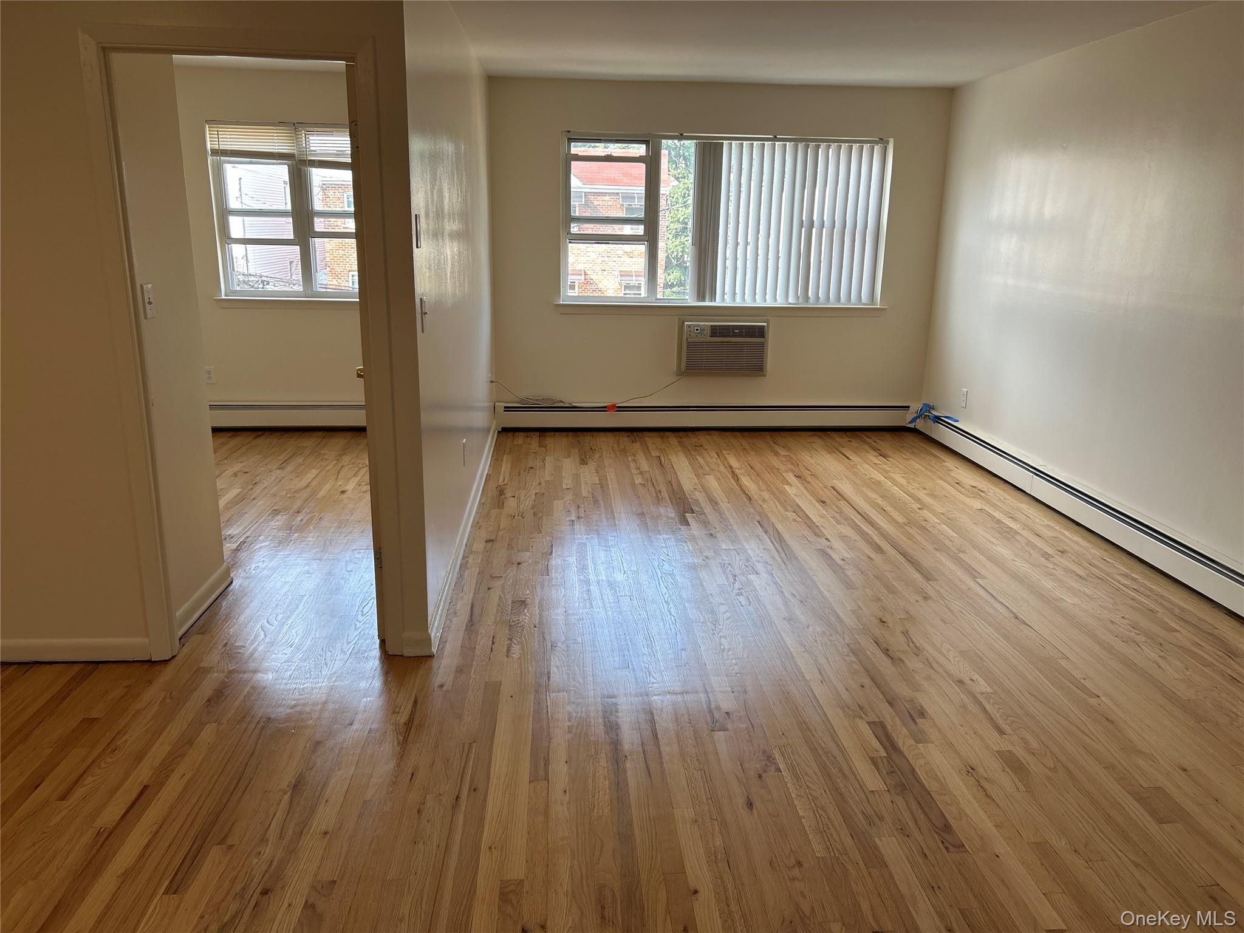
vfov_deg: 53.1
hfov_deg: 67.3
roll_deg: -0.7
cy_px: 466
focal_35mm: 26
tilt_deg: -15.1
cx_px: 622
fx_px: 934
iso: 40
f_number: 1.5
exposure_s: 1/126
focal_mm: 5.7
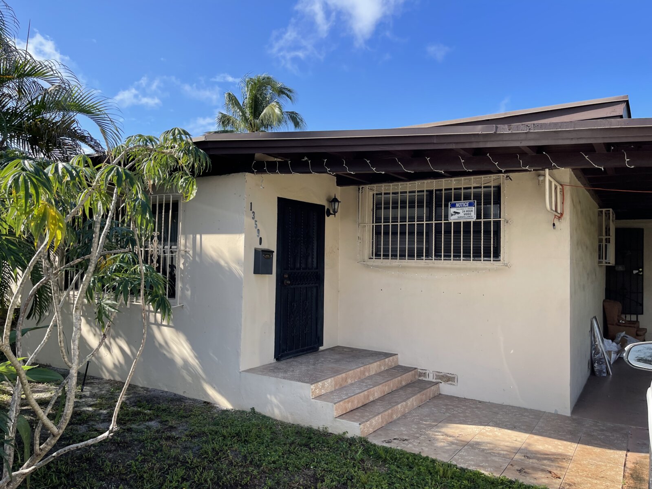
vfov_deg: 53.1
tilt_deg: +1.8
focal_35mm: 26
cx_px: 326
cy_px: 244
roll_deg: -1.4
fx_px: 490
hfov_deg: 67.3
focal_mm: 5.1
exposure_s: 1/1475
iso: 32
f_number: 1.6
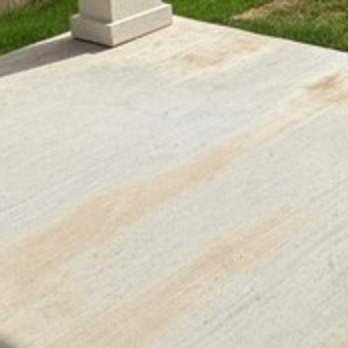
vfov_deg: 19.9
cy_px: -198
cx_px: 648
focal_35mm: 73
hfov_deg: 18.1
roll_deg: +0.7
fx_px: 830
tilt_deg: -7.2
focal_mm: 2.22
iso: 40
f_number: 2.2
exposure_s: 1/3906
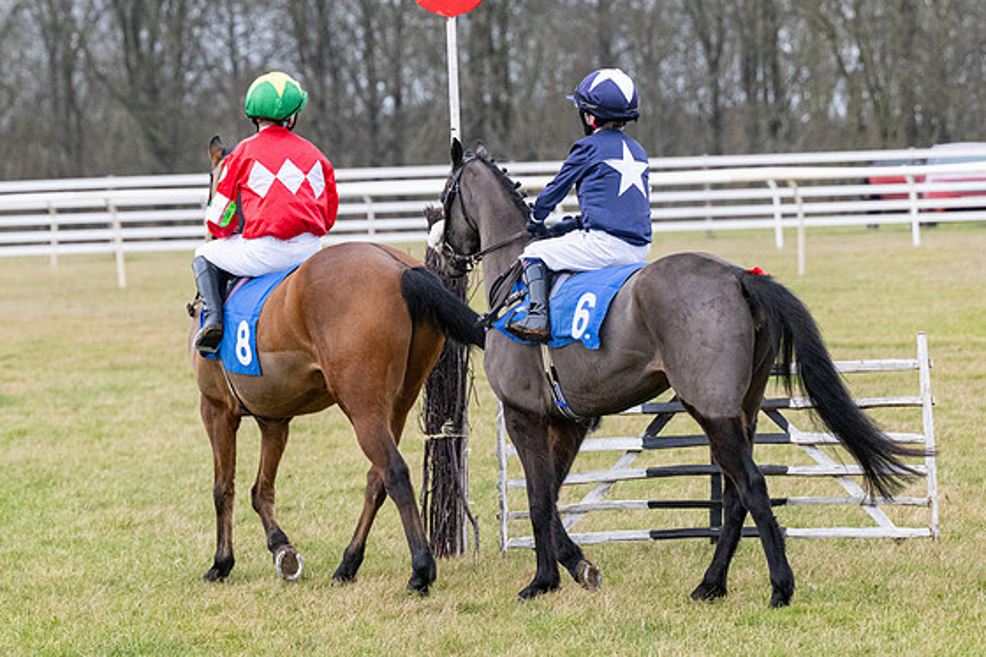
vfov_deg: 6.3
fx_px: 5996
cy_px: 386
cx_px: 445
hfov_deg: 9.4
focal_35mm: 219
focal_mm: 145
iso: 2000
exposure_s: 1/1600
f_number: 5
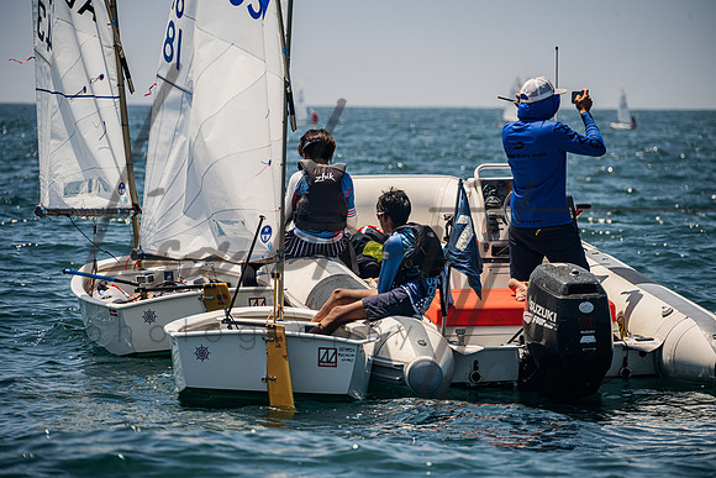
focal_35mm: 290
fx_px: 5769
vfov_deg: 4.7
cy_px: 239
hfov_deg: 7.1
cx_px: 358
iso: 250
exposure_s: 1/1600
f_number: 8
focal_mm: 290
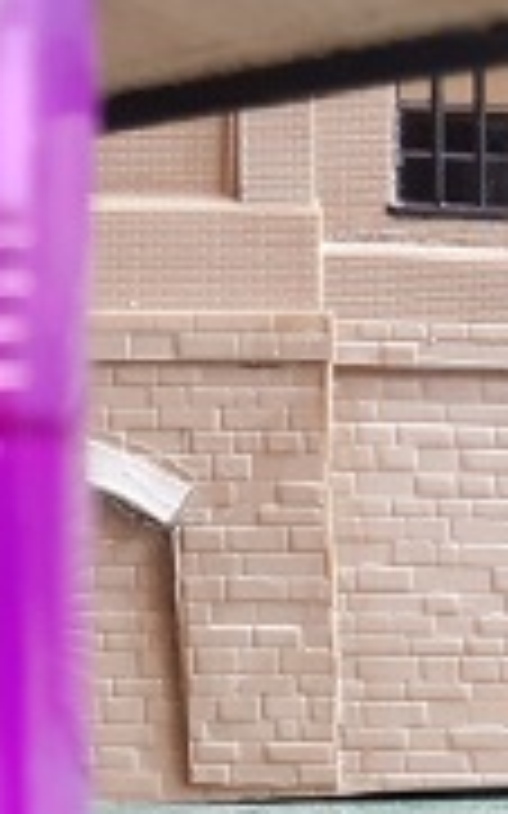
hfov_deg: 14.2
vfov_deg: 25.3
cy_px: 567
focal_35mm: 81
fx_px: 1796
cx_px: -420
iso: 200
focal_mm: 4.2
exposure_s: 1/14
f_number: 1.7
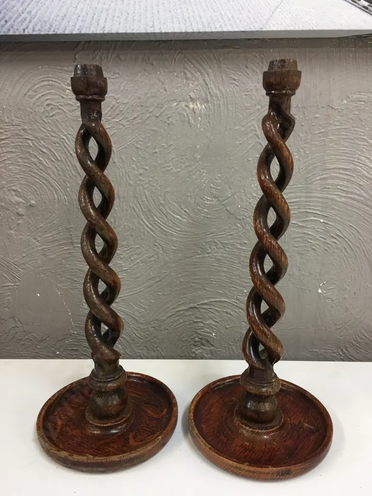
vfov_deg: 61.7
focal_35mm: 29
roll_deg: -0.1
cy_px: 248
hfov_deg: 48.2
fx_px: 416
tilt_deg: -13.7
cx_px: 186
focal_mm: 4.15
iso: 50
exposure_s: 1/17
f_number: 2.2
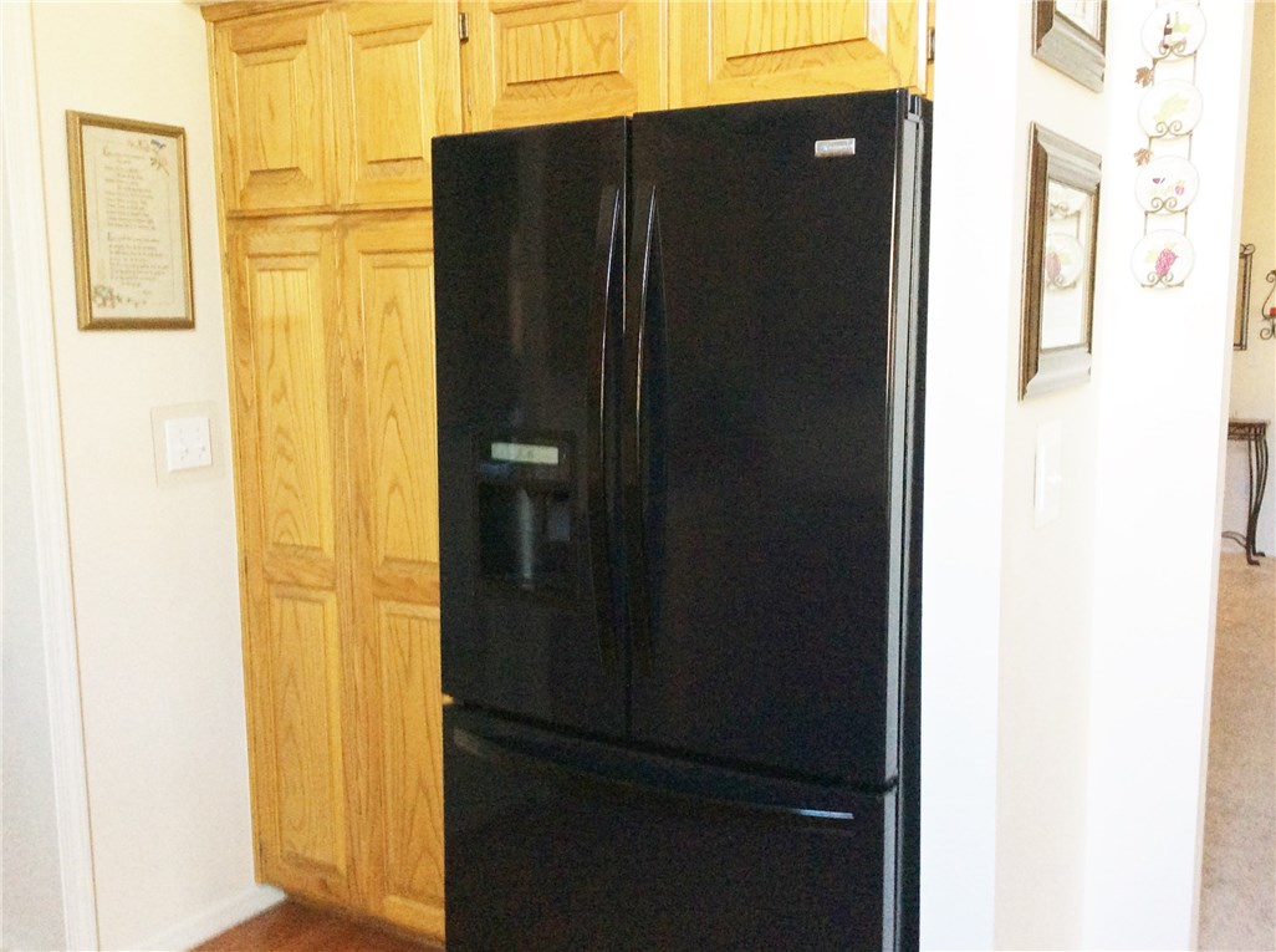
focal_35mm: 32
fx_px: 1177
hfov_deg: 56.9
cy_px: 476
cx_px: 638
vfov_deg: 44.0
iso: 125
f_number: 2.4
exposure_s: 1/24
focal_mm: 3.3
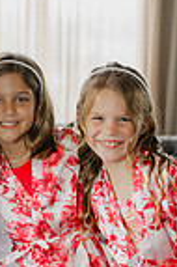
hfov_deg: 6.2
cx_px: -17
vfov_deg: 9.2
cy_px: 288
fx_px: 1634
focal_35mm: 221
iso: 900
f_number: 2.8
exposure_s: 1/320
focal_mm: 70
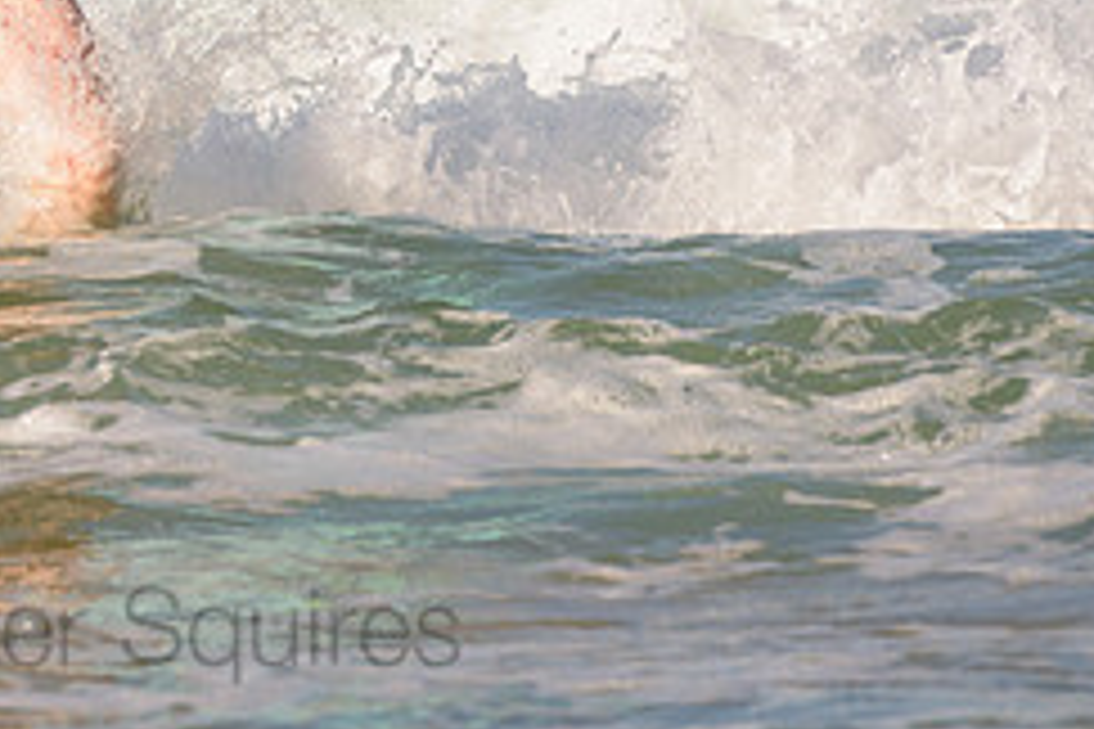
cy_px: -317
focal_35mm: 1286
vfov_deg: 1.1
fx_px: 39077
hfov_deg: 1.6
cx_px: -166
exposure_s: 1/2000
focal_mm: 440
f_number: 5.6
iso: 125
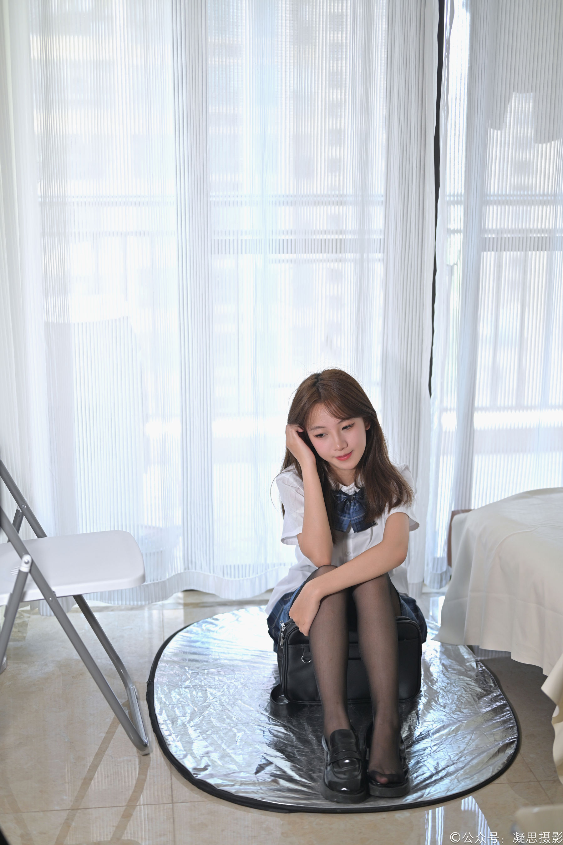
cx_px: 282
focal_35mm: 50
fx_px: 1173
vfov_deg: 39.6
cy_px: 422
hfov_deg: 27.0
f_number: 1.8
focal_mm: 50
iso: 320
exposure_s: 1/100
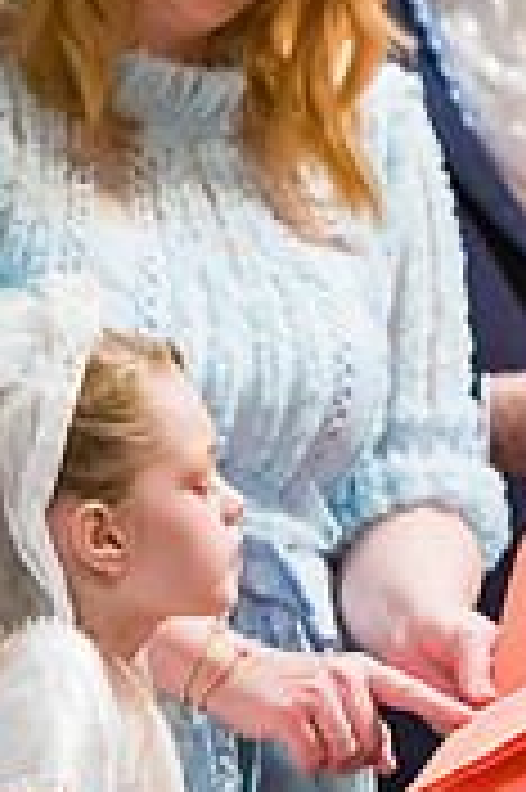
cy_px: 189
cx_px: 539
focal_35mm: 659
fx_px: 14470
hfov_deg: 2.1
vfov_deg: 3.1
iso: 6400
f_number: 3.2
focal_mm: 200
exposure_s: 1/200
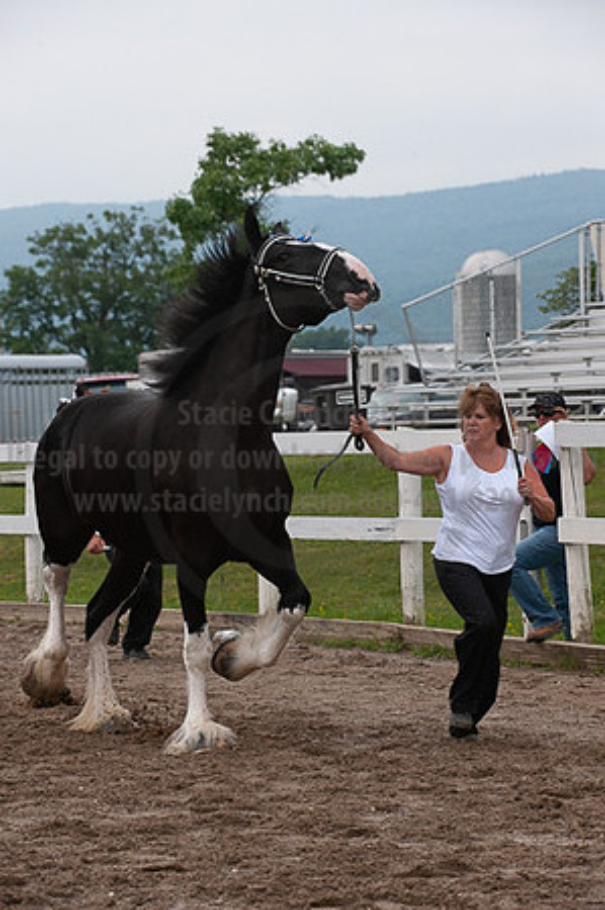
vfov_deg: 13.7
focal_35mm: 150
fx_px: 3790
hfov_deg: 9.1
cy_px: 455
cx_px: 302
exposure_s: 1/1250
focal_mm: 150
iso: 720
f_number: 5.6
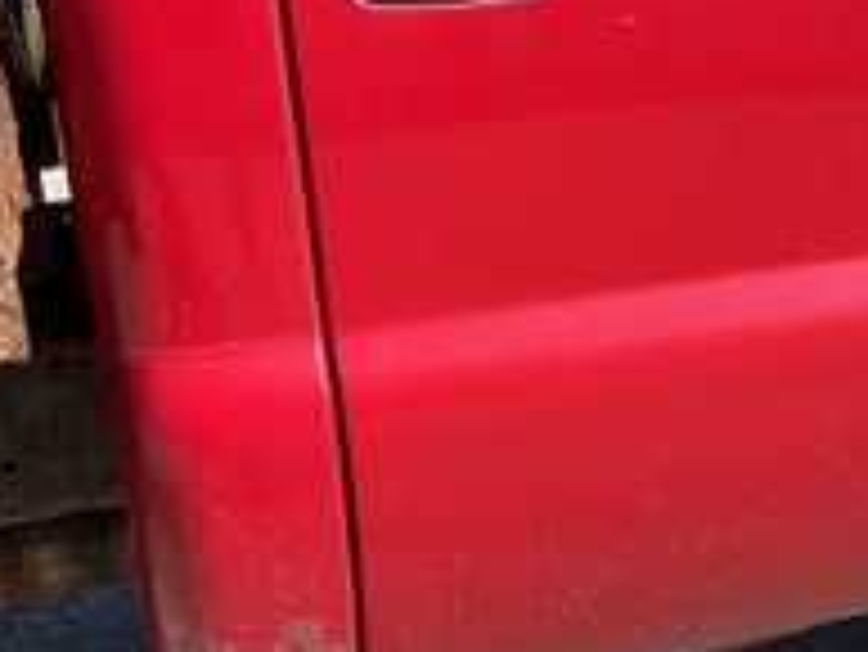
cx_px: 706
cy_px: 364
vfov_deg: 24.4
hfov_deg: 31.3
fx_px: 1505
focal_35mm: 60
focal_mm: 3
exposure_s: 1/650
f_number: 1.8
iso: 25
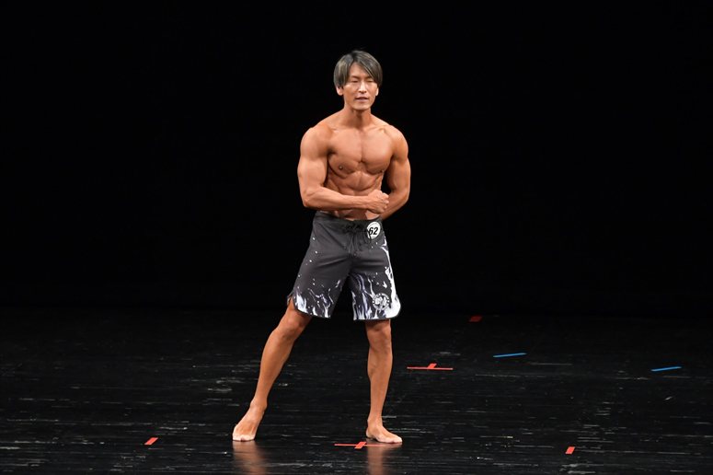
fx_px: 5642
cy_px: 238
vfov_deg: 4.8
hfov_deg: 7.2
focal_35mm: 285
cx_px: 356
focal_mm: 190
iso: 3200
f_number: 5.6
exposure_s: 1/400
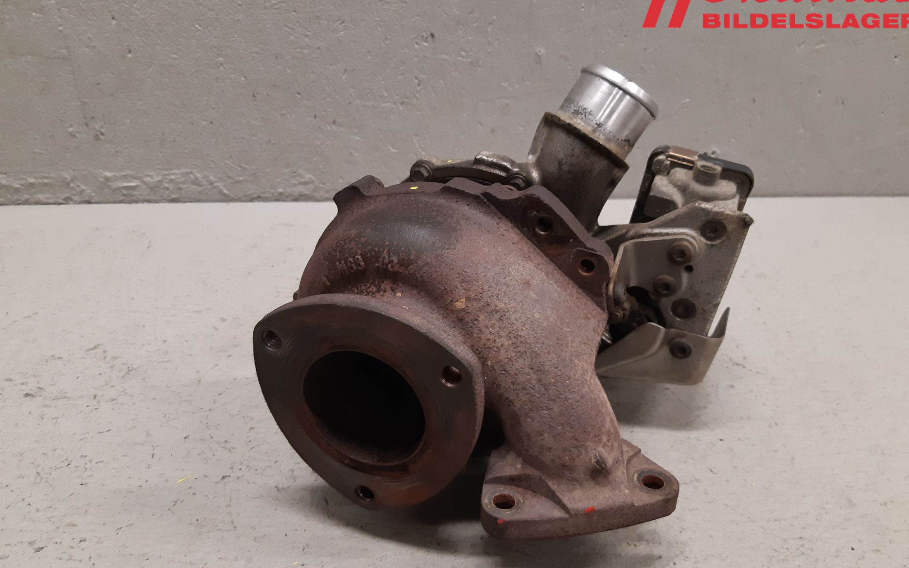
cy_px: 298
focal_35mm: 28
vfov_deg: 44.5
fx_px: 694
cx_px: 457
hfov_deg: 66.5
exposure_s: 1/50
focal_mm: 3.93
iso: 160
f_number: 1.7
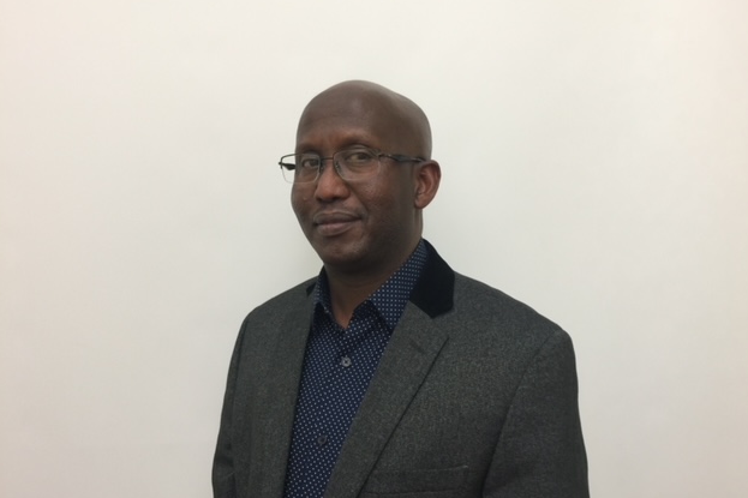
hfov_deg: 60.3
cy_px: 271
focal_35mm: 31
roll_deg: -0.2
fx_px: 644
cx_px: 381
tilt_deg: -6.2
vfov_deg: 42.3
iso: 32
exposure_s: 1/15
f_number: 2.2
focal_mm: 4.15
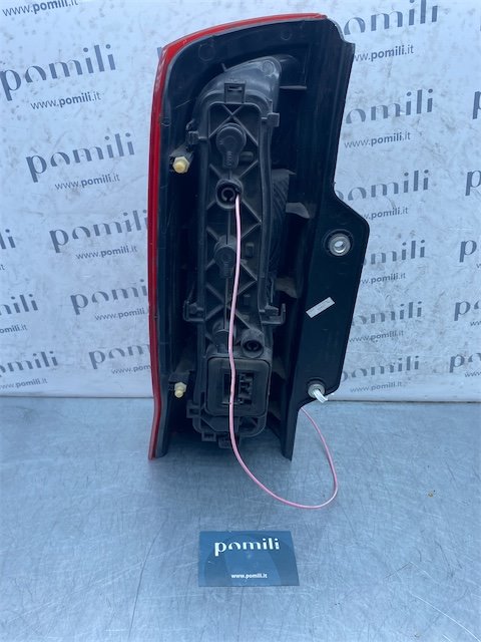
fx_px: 482
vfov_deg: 67.3
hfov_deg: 53.1
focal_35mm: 26
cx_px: 240
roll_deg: -3.3
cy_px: 321
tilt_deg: -28.8
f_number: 1.8
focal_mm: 4.25
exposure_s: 1/565
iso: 32
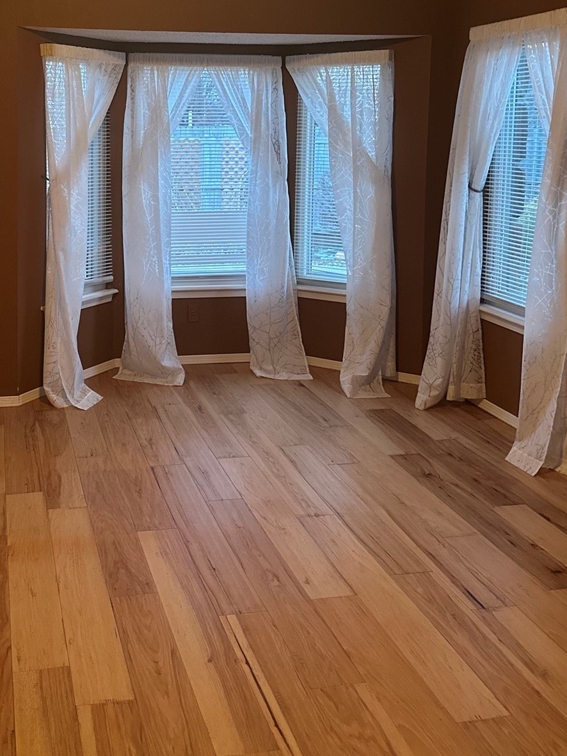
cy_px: 214
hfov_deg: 36.1
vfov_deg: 46.6
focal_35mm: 39
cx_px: 157
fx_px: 852
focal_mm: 6.86
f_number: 1.78
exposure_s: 1/60
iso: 800
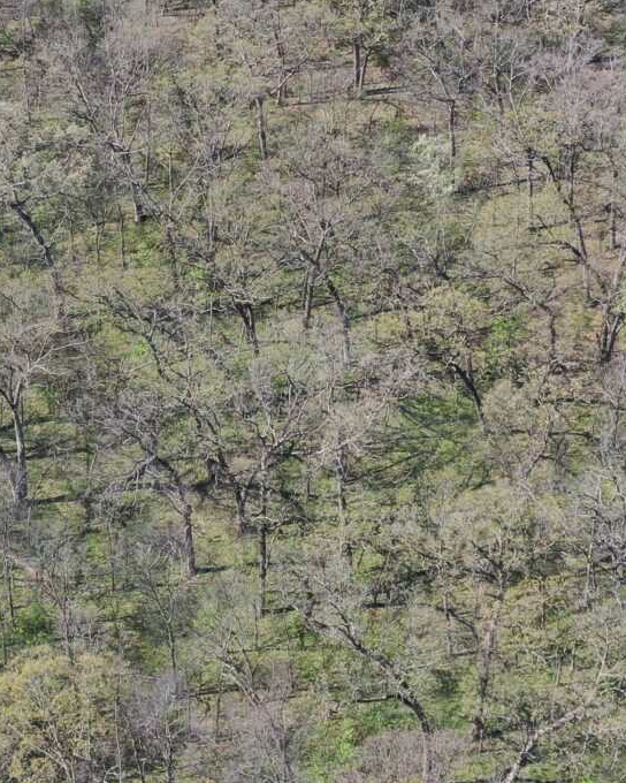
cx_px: 68
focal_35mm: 99
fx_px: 2293
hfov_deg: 15.4
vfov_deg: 19.4
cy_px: 376
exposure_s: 1/240
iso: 100
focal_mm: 10.26
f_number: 5
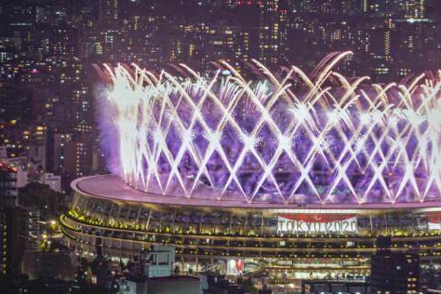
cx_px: 369
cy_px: 154
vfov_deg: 3.9
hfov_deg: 5.9
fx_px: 4287
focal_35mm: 350
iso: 100
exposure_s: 2
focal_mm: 162
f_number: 6.3
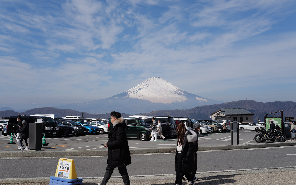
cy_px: 95
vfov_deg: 29.2
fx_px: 355
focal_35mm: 44
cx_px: 148
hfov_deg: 45.3
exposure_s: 1/400
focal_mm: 43
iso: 100
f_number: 8
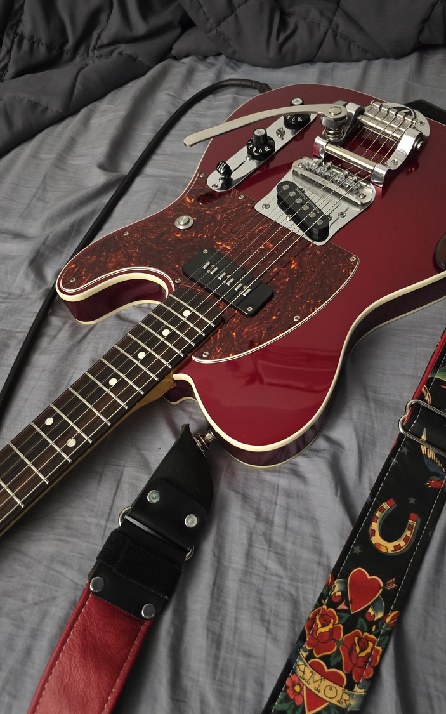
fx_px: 506
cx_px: 273
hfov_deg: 47.2
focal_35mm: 26
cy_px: 361
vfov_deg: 70.4
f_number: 1.7
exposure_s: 1/24
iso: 1250
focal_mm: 6.3
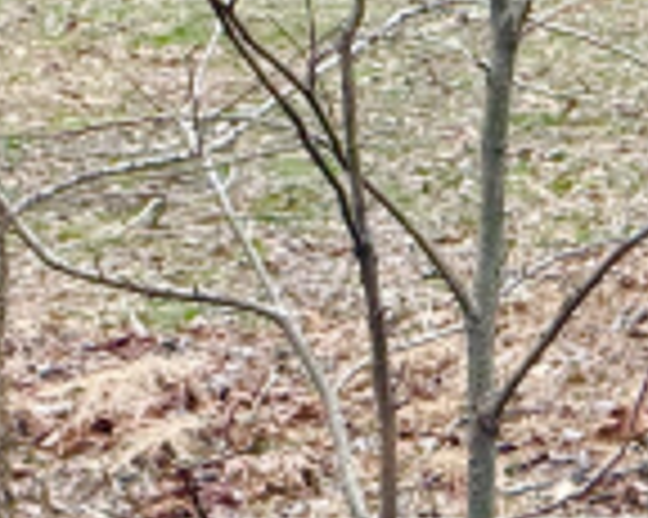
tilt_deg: -8.1
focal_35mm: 542
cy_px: 1031
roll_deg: -0.5
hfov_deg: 3.6
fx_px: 10388
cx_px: 965
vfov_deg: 2.8
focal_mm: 15.66
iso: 64
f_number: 2.8
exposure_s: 1/213
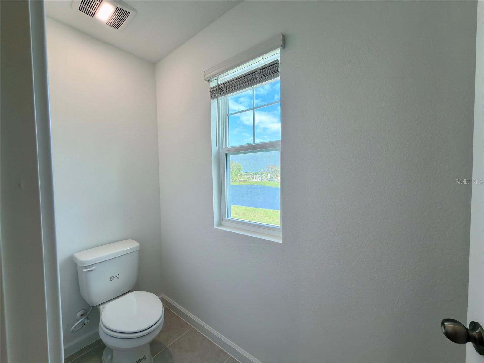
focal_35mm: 14
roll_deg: +1.8
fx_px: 196
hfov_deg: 102.1
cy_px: 182
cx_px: 242
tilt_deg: -2.8
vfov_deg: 85.7
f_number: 2.2
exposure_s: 1/120
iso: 50
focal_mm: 2.22
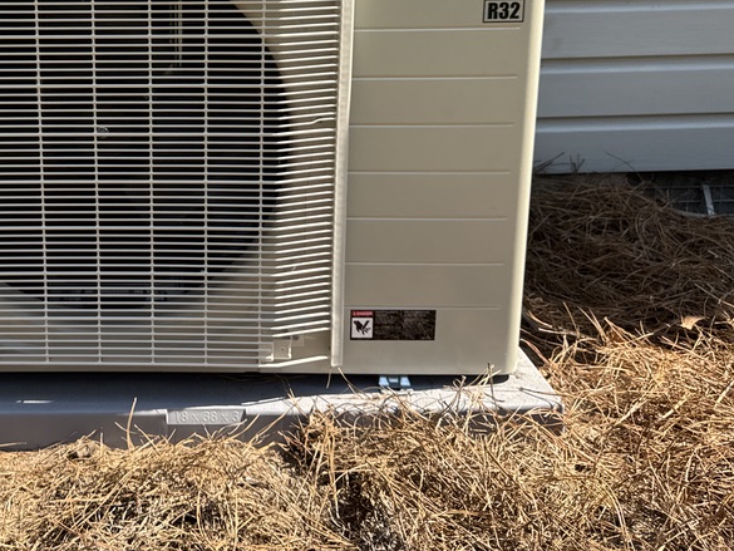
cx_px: 142
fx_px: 891
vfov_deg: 33.1
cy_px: 88
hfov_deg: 42.7
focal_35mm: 42
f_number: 1.78
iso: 80
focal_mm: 6.76
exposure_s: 1/1395
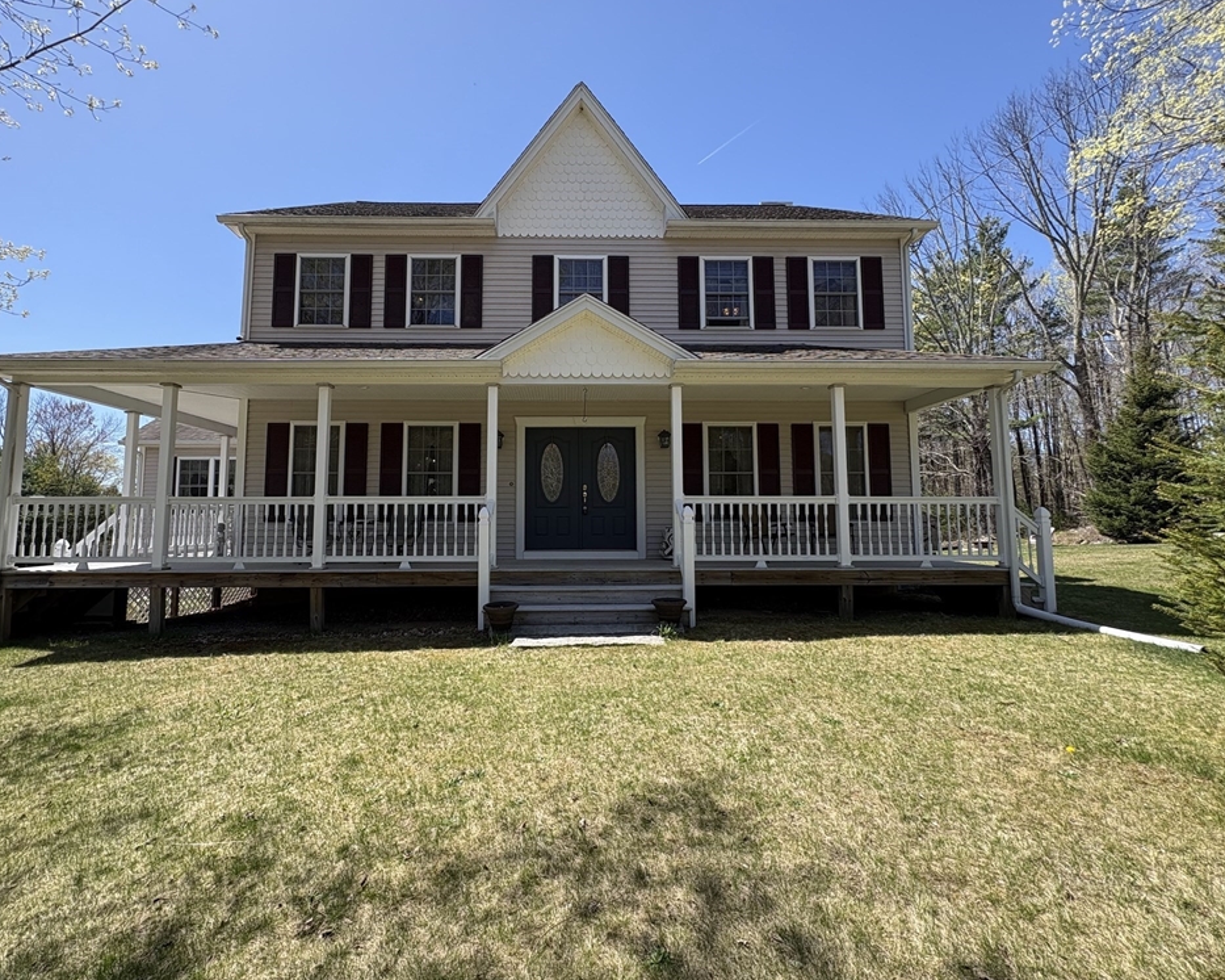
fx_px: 544
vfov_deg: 84.0
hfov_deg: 96.7
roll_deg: +0.9
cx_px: 572
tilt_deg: +4.4
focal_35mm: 15
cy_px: 486
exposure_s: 1/533
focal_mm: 2.22
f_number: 2.2
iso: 40
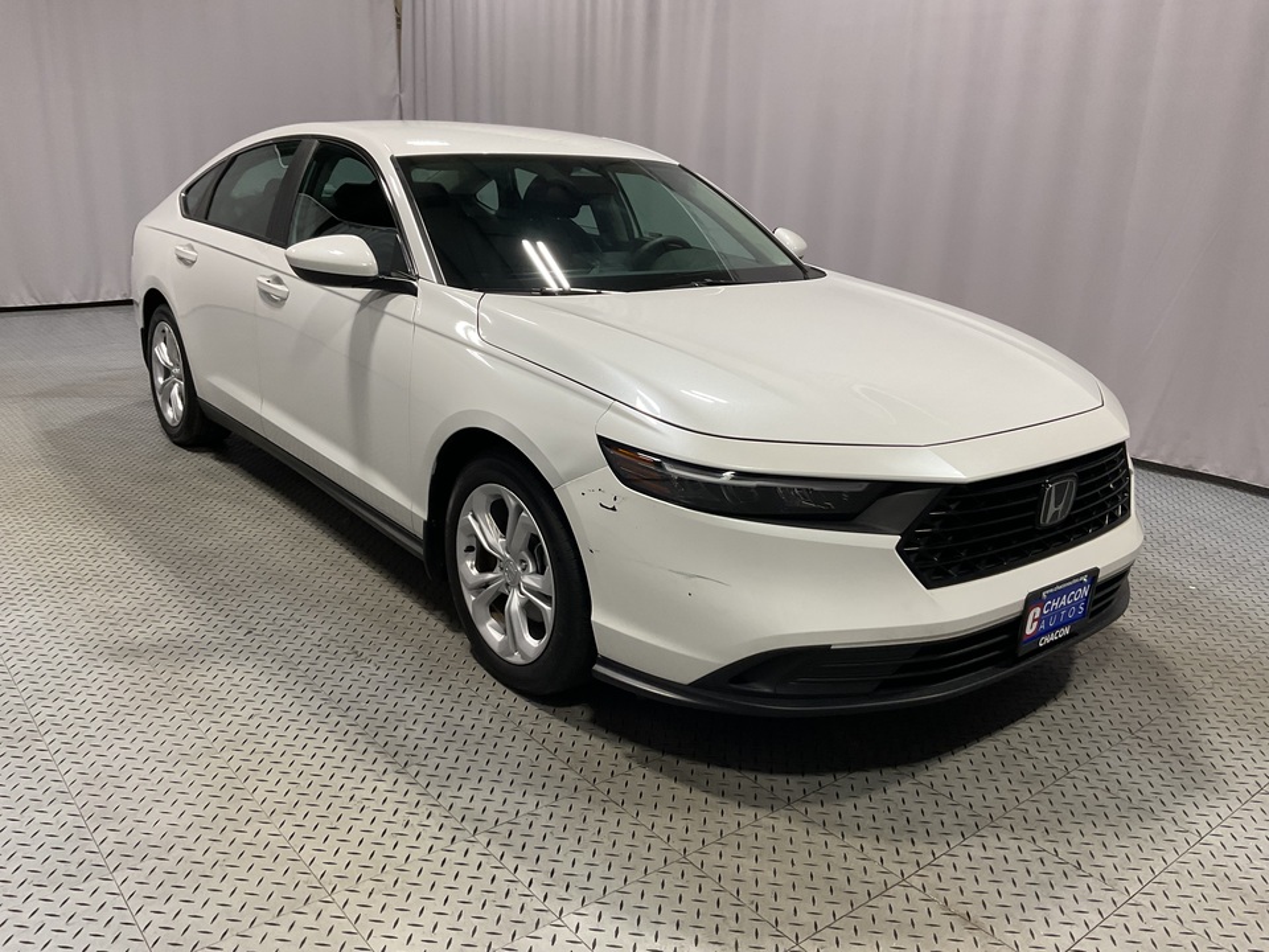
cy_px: 476
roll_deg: -4.0
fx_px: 1063
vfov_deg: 48.2
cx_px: 634
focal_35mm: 29
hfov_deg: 61.7
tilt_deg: -11.6
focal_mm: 3
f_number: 1.8
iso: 64
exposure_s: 1/120
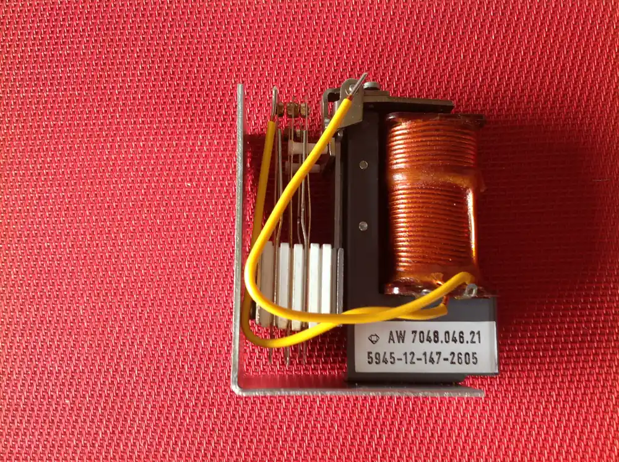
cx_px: 310
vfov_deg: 40.6
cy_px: 231
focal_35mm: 35
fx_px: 625
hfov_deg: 52.7
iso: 50
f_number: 2.4
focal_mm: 4.28
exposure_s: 1/17
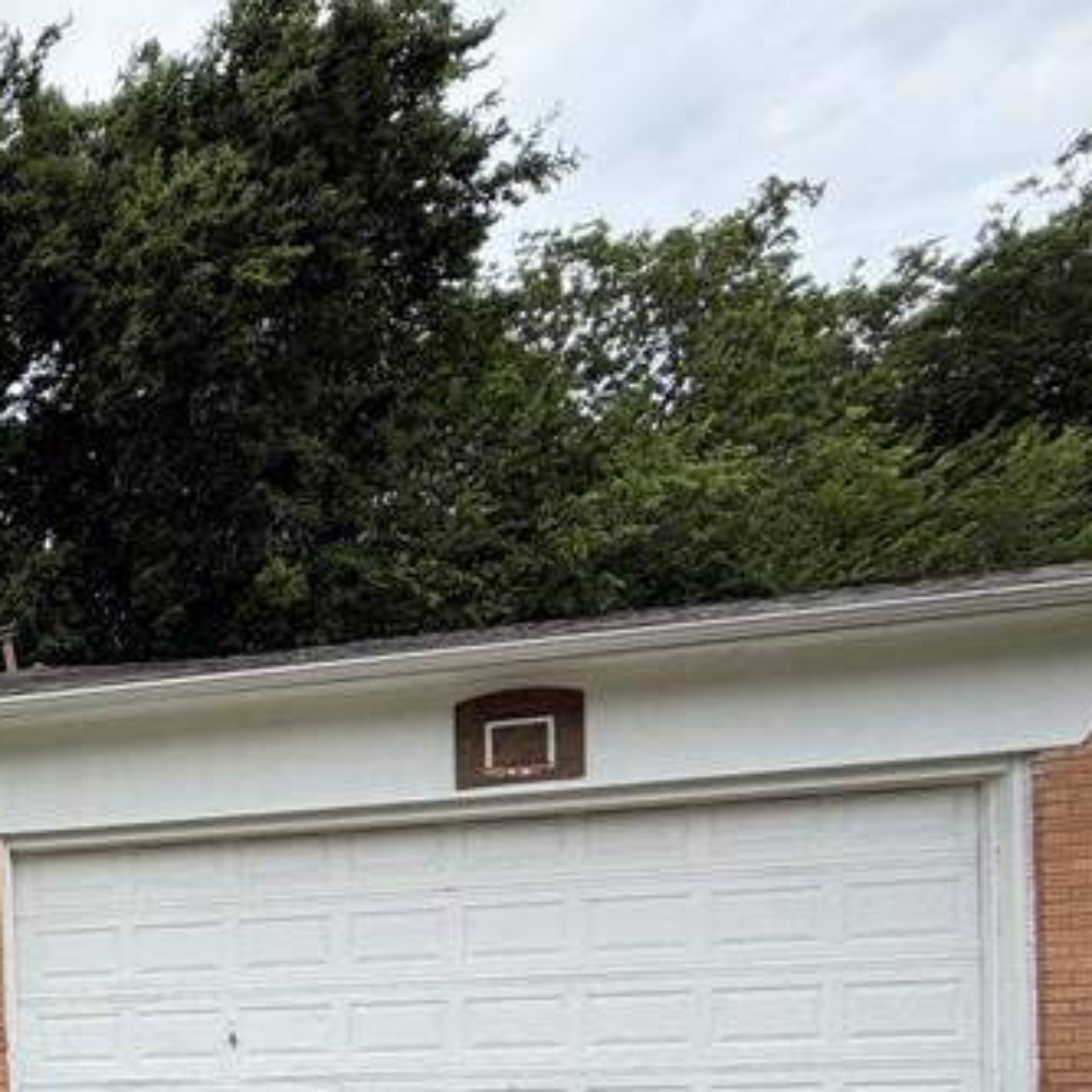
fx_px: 1356
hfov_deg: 31.0
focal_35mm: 38
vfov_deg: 38.8
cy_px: 1095
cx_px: -416
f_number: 2.2
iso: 25
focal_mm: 2.22
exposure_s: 1/770
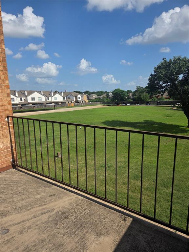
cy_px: 126
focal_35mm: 23
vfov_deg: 73.9
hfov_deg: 58.9
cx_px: 94
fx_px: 167
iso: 80
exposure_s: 1/7075
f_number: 1.8
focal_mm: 5.4
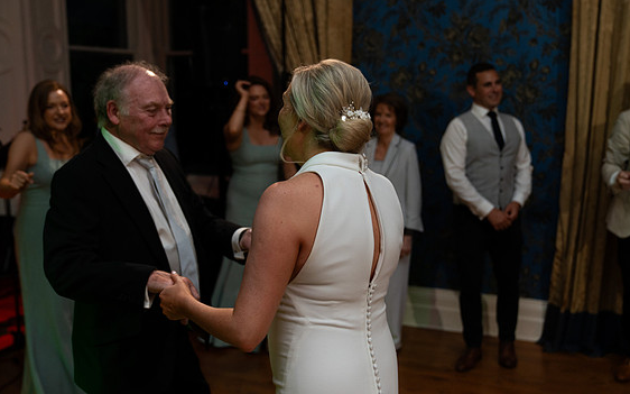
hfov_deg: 49.3
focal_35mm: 40
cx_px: 312
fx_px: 687
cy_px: 198
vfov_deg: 32.0
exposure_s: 1/160
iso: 1250
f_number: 2.8
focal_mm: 38
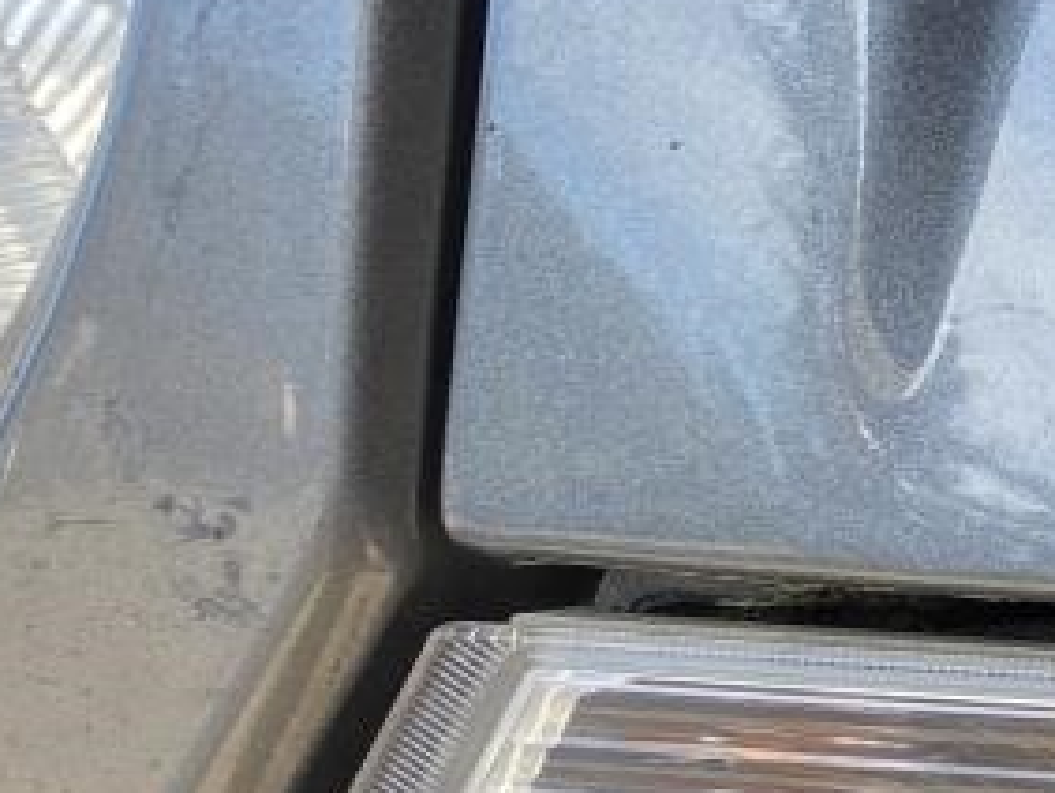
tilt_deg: -25.8
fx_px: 3599
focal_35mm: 118
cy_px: 1197
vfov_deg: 12.0
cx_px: 1463
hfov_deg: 15.7
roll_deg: +0.9
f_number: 1.8
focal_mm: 4.25
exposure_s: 1/204
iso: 32
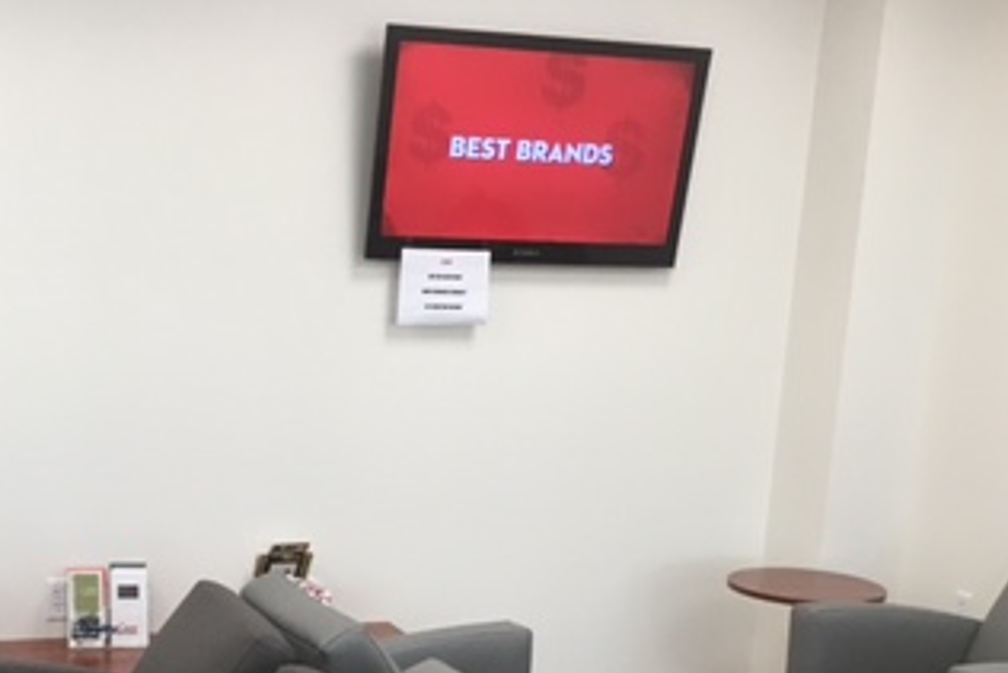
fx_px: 1709
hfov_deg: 32.6
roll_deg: -2.9
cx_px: 345
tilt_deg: -15.0
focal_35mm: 61
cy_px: 632
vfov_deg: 21.7
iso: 40
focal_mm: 4.15
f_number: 2.2
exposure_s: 1/30
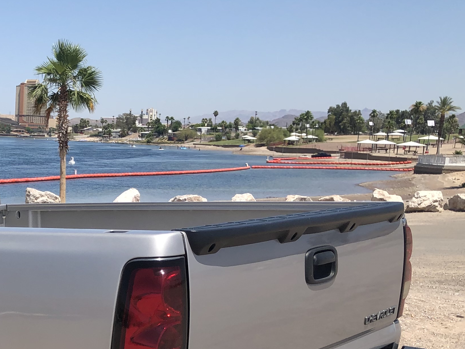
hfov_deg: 26.2
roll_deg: -1.6
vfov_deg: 20.6
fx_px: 927
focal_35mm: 69
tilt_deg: -12.2
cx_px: -34
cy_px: 350
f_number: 1.8
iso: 20
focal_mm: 3.99
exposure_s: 1/2088
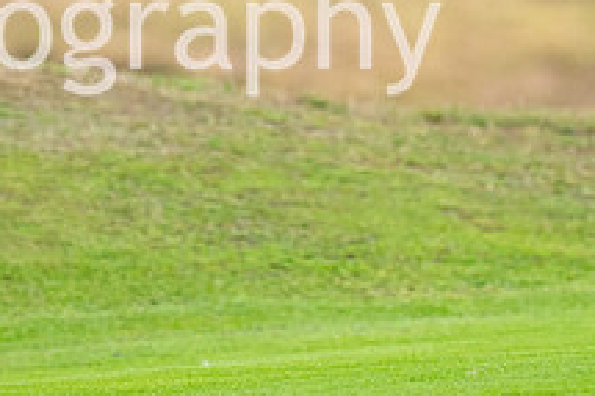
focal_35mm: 1212
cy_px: -105
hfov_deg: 1.7
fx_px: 20016
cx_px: 91
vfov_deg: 1.1
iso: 400
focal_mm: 300
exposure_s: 1/2500
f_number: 4.5
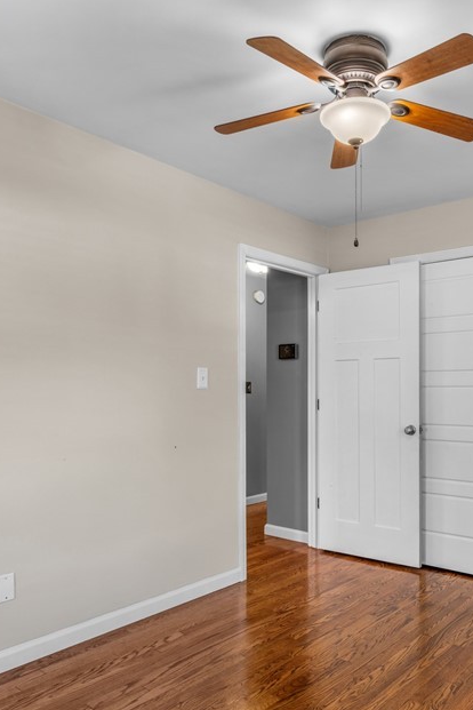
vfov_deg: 65.2
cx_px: 313
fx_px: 552
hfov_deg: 45.7
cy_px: 401
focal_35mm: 28
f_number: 11
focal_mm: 16
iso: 500
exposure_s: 1/1.25
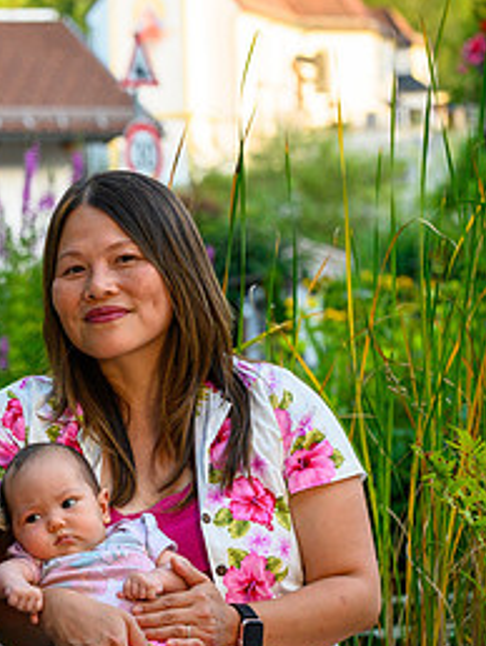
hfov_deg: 6.7
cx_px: -33
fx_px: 4112
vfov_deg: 9.0
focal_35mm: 220
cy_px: 341
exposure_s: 1/200
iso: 800
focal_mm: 102
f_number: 7.1
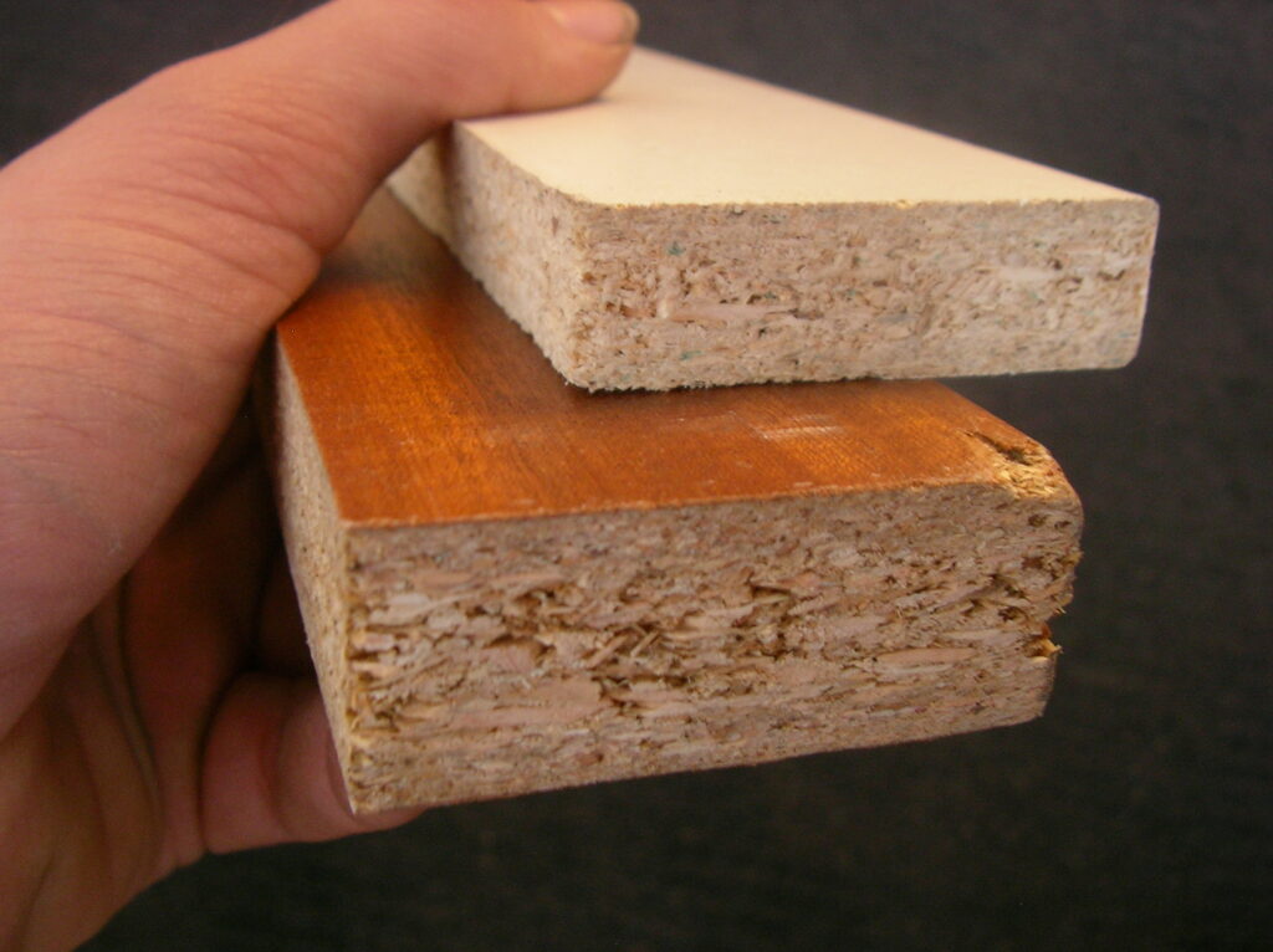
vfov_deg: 38.6
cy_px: 476
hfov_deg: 50.2
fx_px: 1359
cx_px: 636
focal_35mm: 37
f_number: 2.8
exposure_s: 1/3.9
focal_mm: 5.7
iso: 100
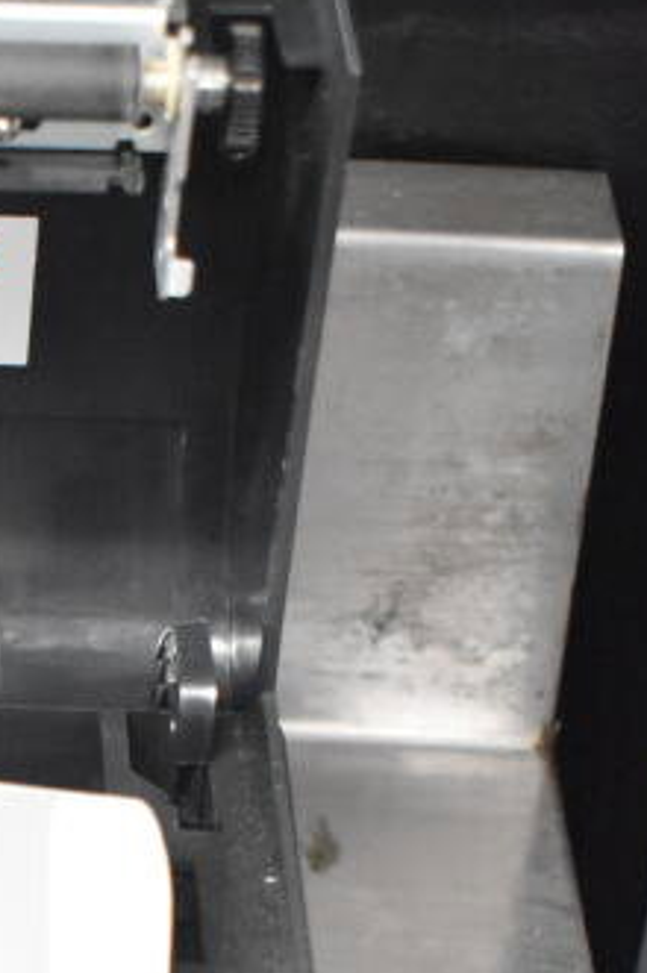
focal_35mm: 141
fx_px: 3809
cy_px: 1023
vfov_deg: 14.3
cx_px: -206
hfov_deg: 9.5
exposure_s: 1/50
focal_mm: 34
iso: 5600
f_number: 4.5
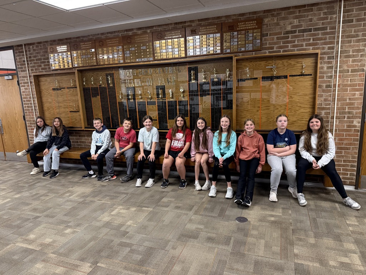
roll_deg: +0.9
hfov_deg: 71.6
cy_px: 138
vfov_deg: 56.8
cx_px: 183
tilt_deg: -8.2
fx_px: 254
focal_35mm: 24
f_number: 1.78
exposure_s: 1/60
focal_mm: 6.76
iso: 400
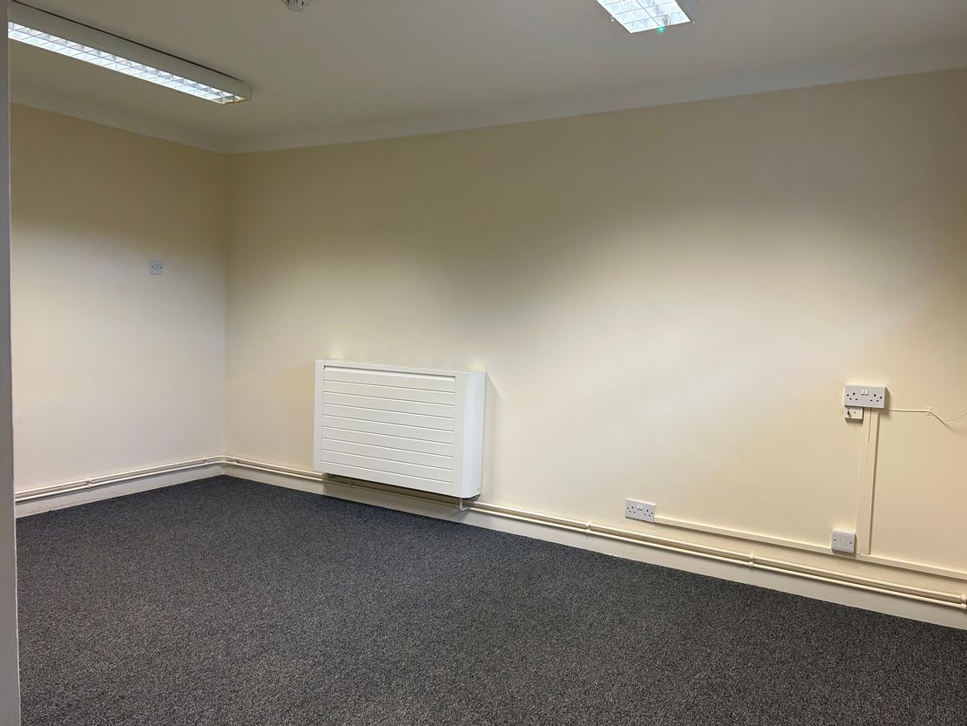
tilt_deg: -5.1
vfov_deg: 53.1
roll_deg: -1.7
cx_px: 484
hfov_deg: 67.3
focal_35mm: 26
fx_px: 726
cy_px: 363
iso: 100
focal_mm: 5.7
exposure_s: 1/100
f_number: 1.5
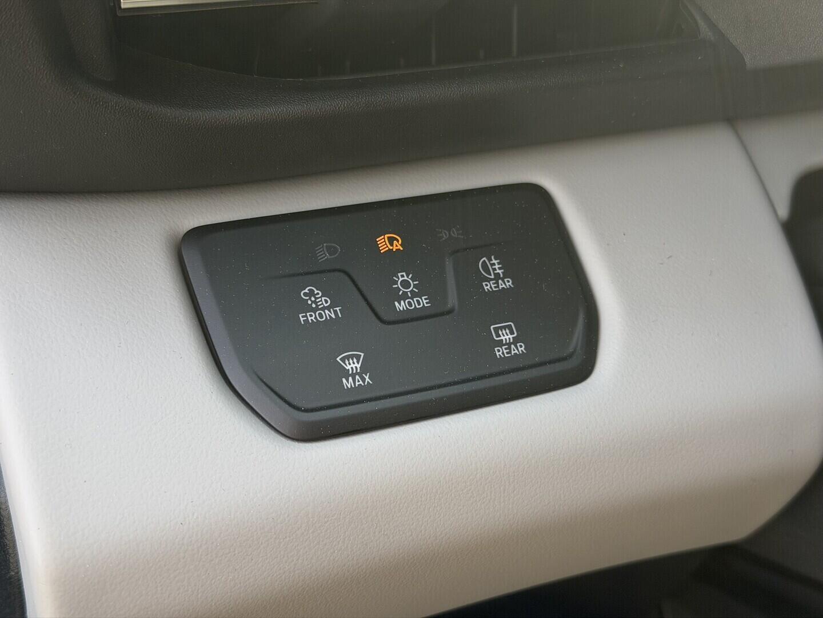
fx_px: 1141
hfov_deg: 39.7
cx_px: 412
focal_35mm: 48
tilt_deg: -26.0
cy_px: 309
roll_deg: -1.4
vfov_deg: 30.3
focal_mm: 6.76
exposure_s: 1/198
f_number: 1.78
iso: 50
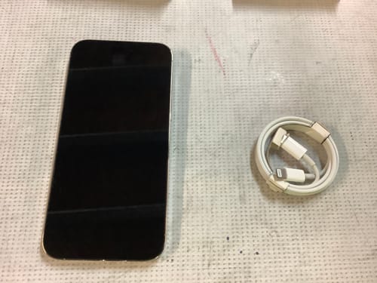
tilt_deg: -68.4
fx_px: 338
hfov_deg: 58.4
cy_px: 142
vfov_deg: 45.4
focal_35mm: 31
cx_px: 188
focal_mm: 3.3
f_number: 2.4
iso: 250
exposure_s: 1/50
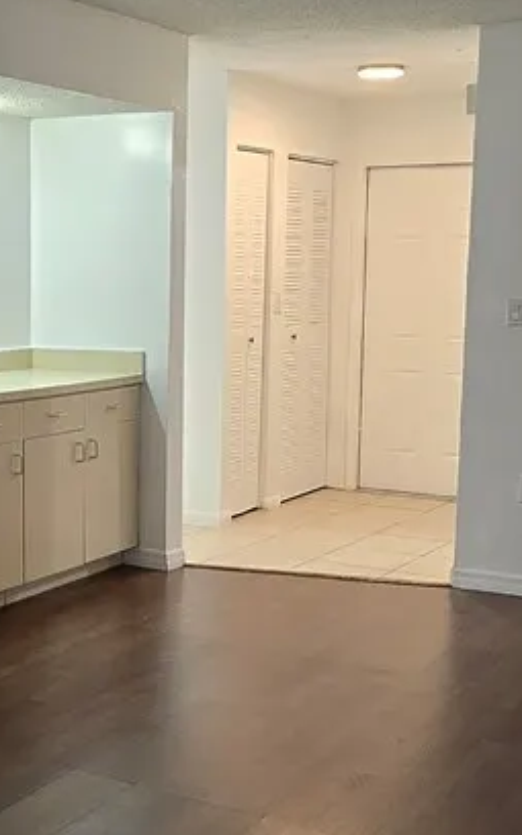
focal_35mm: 54
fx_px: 1229
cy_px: 442
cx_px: 92
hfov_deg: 23.6
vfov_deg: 37.5
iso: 200
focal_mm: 2.2
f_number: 2.2
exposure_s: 1/60
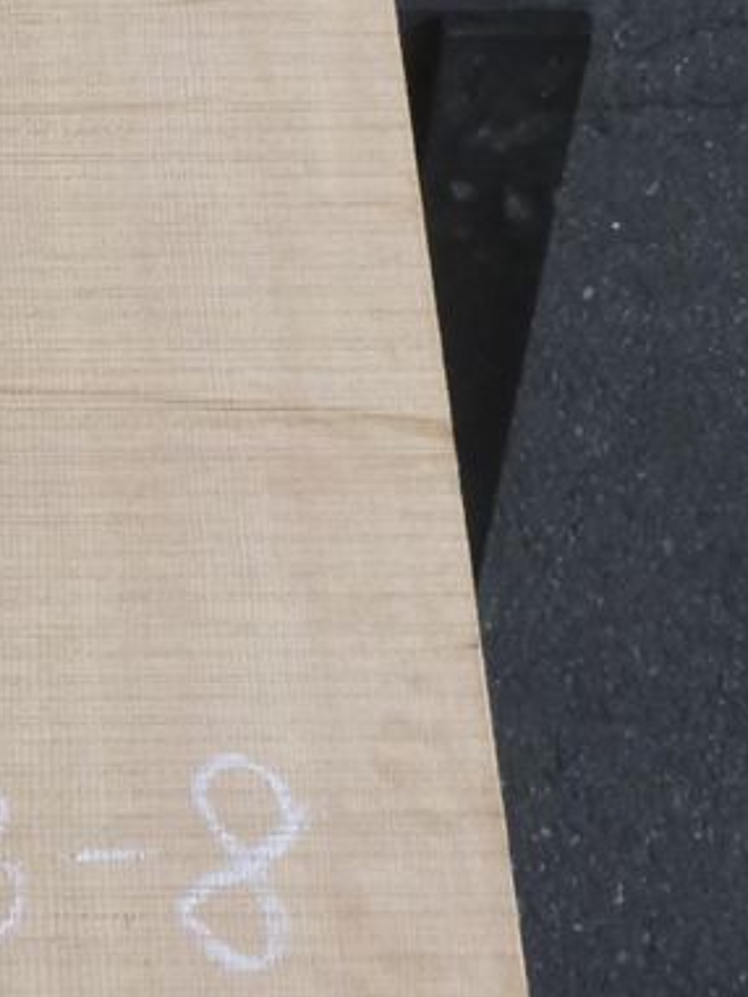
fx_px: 2707
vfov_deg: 19.1
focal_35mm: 94
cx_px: -86
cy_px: -343
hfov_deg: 15.3
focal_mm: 4.9
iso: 200
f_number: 3.3
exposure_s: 1/60
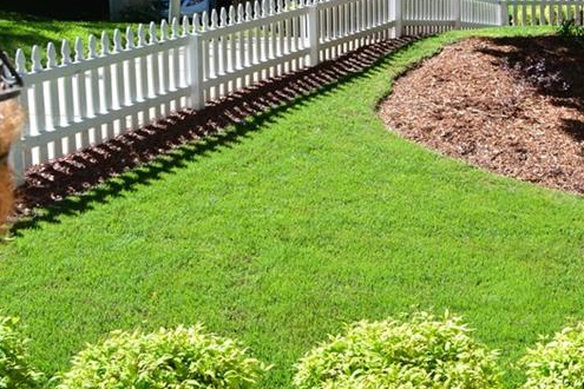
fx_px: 1006
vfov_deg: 21.7
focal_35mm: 62
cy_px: 84
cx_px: 564
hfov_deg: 30.4
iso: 400
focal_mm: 20
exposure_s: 1/250
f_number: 10
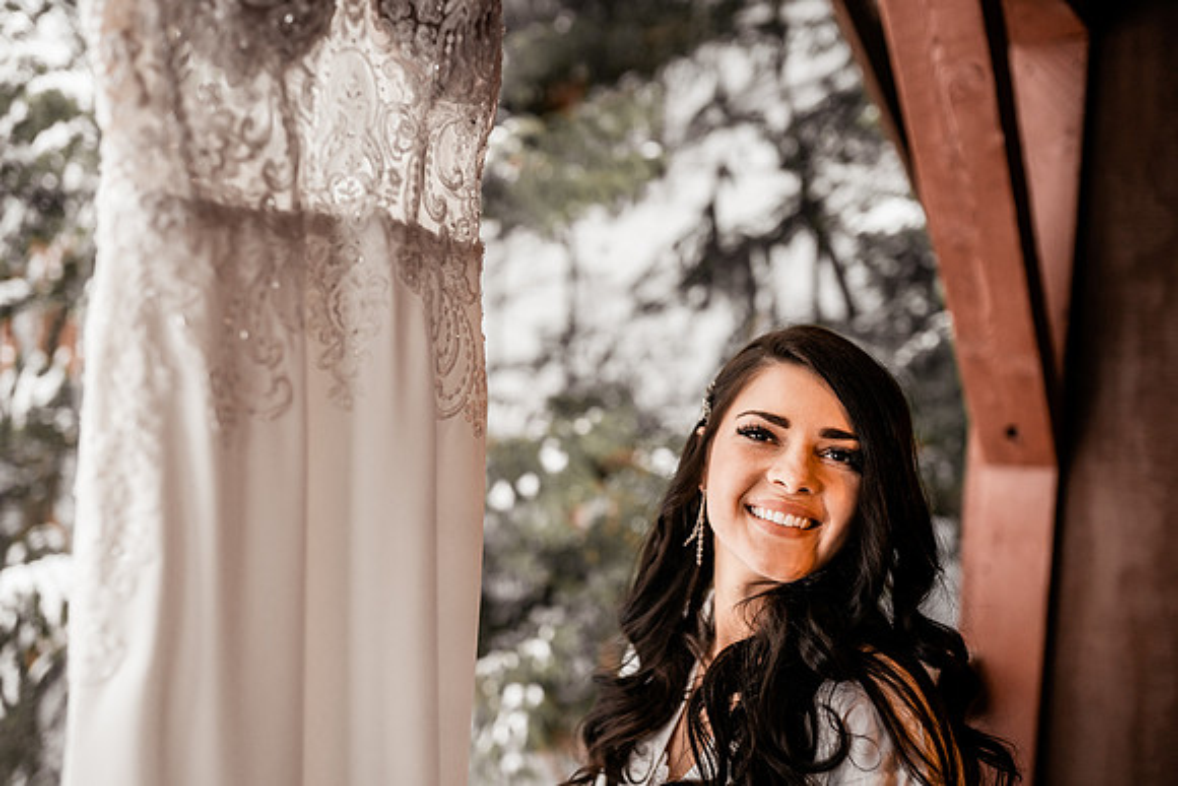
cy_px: 393
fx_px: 1149
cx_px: 589
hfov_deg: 54.3
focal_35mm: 35
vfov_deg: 37.8
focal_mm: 35
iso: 640
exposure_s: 1/320
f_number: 2
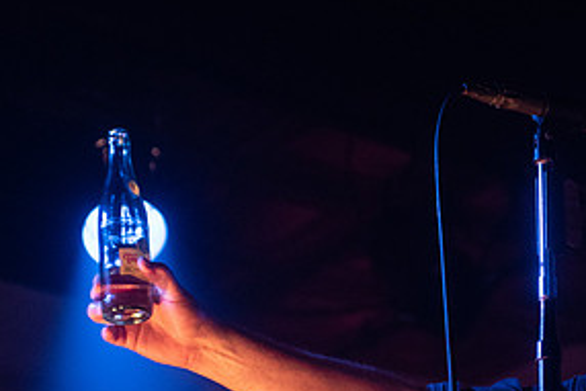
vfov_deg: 9.6
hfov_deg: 14.2
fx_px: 2329
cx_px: 544
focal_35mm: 143
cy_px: 238
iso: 3200
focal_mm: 62
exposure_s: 1/60
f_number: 3.2
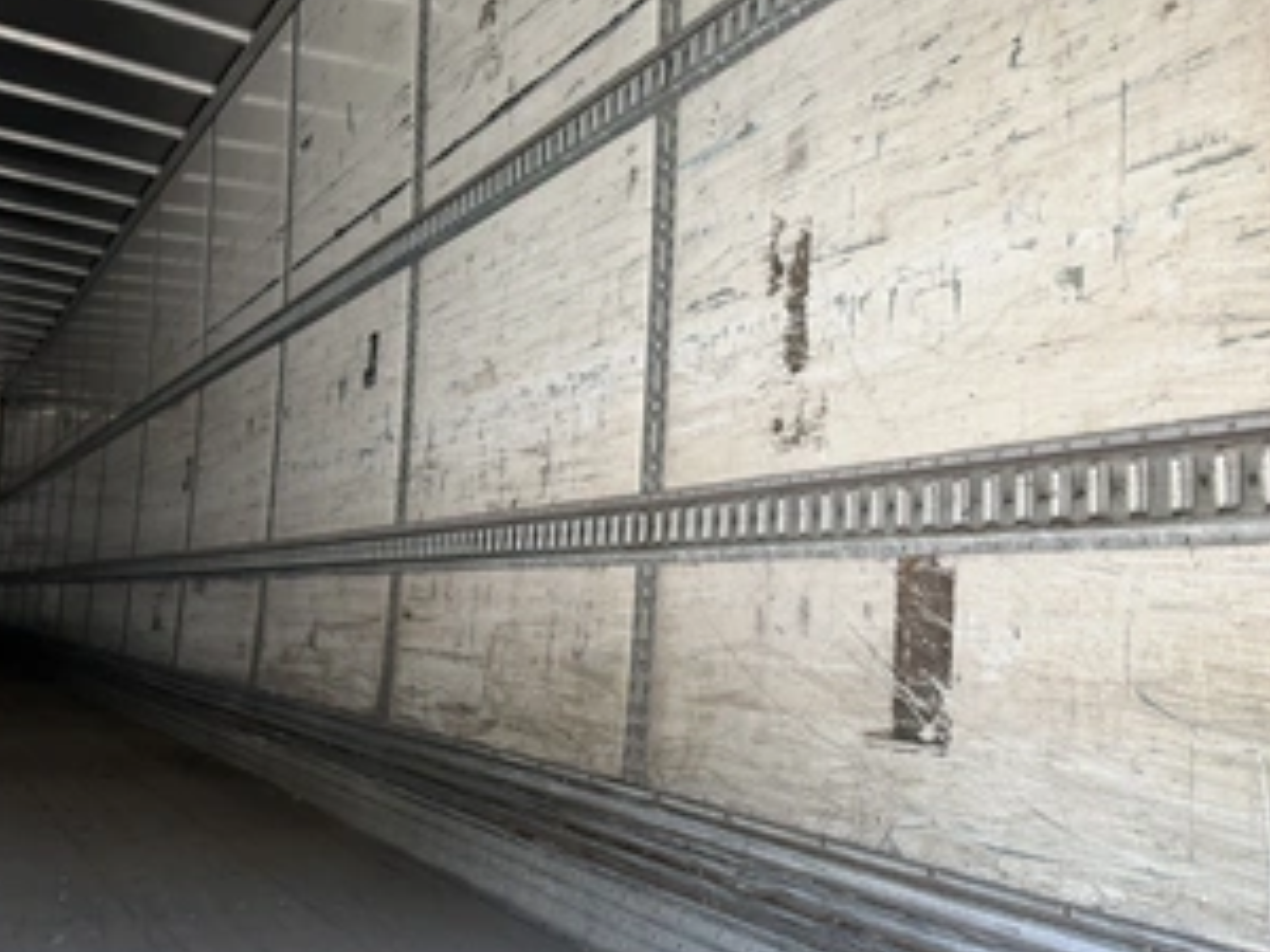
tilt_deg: +6.4
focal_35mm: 32
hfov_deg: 56.8
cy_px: 465
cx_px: 648
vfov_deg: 44.2
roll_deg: -2.0
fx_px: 1174
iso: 200
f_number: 1.78
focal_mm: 6.76
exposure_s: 1/88
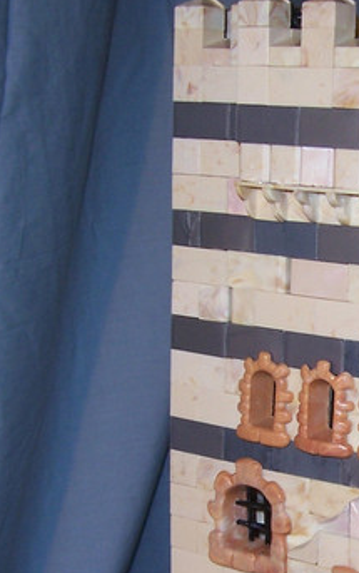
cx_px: 427
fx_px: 1312
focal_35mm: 84
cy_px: 449
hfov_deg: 15.1
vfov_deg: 24.3
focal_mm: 5.6
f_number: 2.7
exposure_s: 1/60
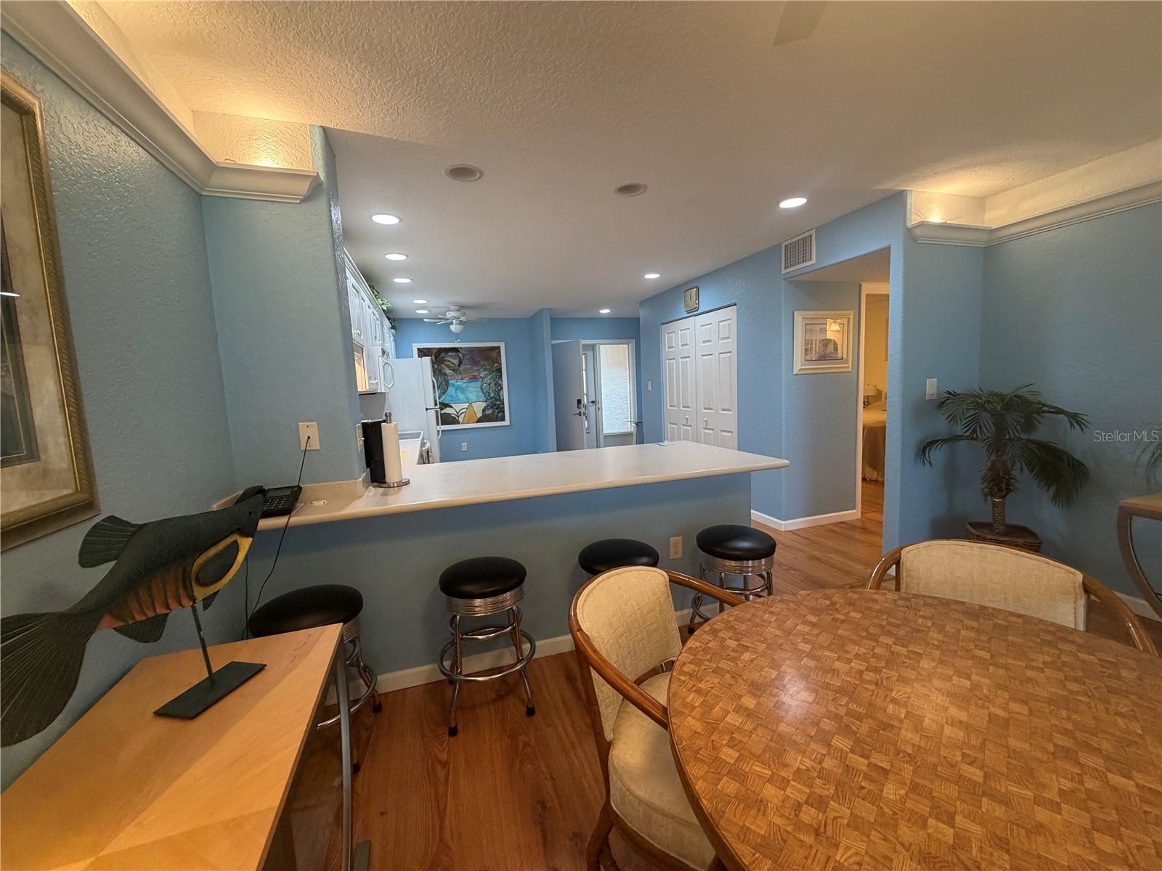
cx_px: 581
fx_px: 470
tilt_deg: -6.4
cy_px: 436
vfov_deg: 85.7
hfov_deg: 102.1
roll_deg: +3.0
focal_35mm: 14
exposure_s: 1/60
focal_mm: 2.22
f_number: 2.2
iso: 250
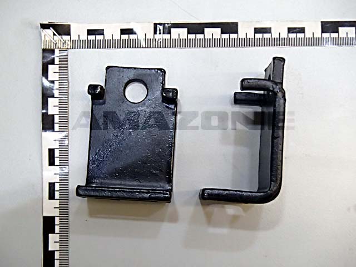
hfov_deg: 32.2
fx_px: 617
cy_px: 134
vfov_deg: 24.4
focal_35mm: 60
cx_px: 178
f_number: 5.3
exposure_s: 1/60
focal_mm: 10.73
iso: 800
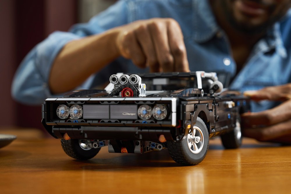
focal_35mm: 70
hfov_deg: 28.9
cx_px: 146
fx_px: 566
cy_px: 97
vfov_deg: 19.4
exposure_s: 1/30
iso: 320
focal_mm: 70
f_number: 5
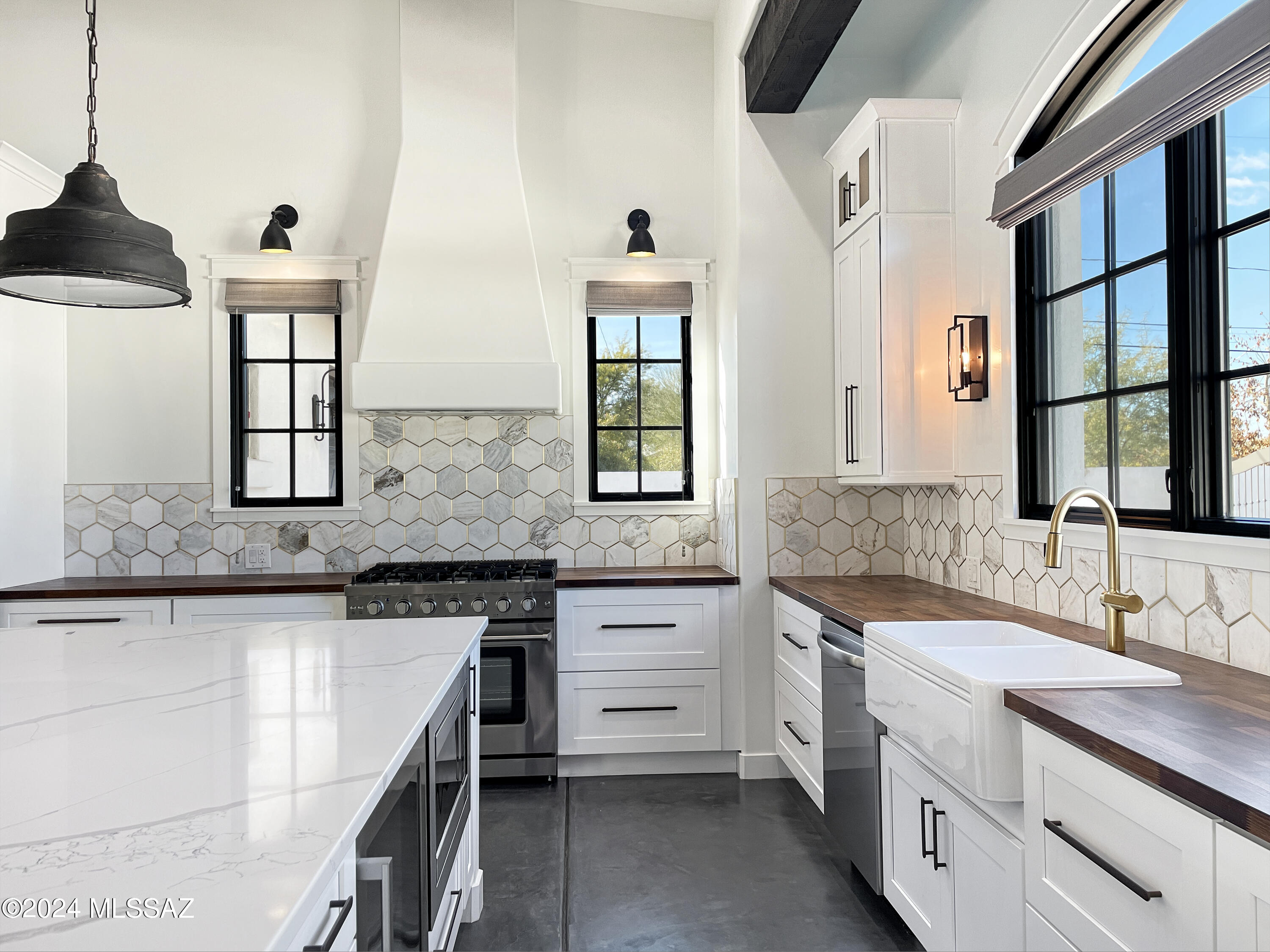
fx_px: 954
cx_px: 635
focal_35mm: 26
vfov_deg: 53.1
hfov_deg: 67.3
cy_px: 476
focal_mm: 4.2
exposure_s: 1/120
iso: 32
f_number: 1.6
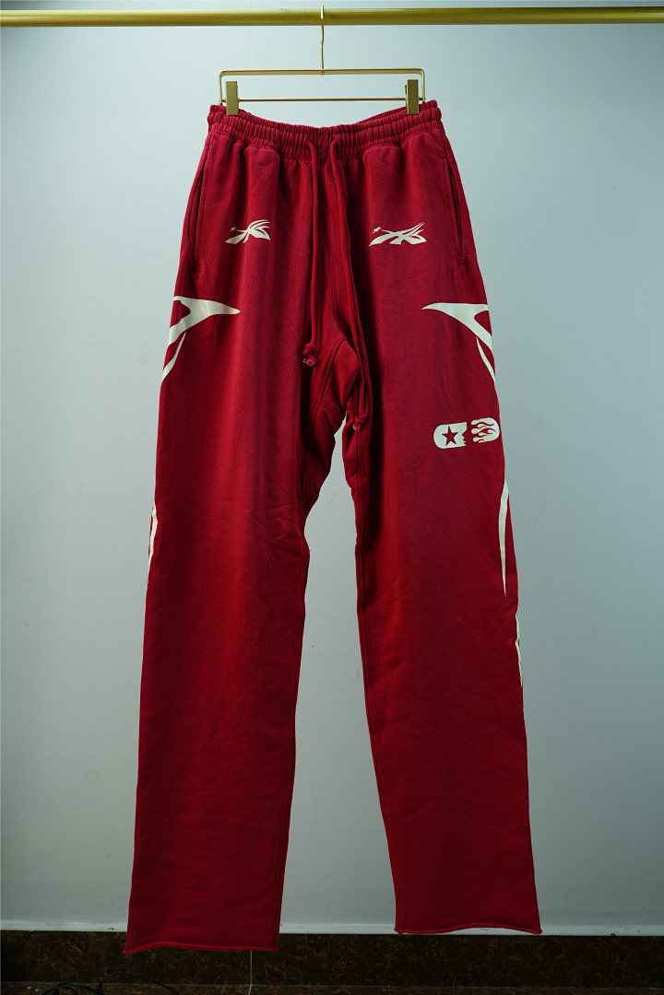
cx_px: 332
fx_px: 885
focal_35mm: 32
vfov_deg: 58.7
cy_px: 498
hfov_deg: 41.1
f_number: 5.6
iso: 500
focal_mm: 32
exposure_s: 1/200
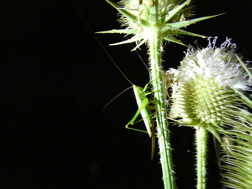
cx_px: 126
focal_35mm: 20
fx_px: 146
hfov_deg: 81.7
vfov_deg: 66.0
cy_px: 94
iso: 1600
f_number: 2.8
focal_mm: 3.6
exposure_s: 1/50
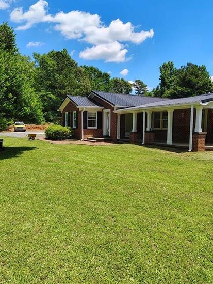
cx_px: 113
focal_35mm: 29
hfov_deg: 48.2
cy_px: 141
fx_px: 238
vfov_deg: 61.6
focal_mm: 5.56
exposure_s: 1/623
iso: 100
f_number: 1.8
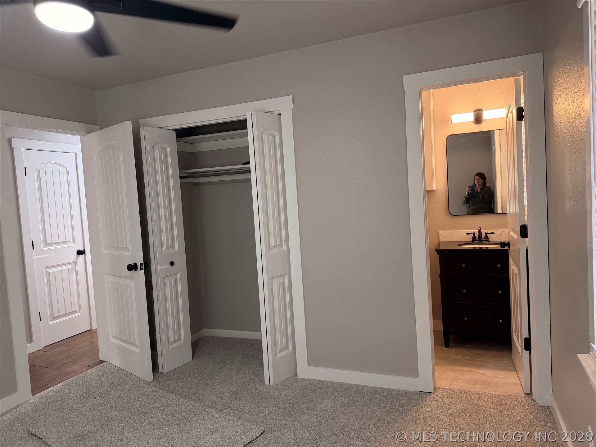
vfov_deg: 56.8
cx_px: 298
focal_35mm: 24
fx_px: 413
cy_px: 224
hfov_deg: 71.6
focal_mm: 6.76
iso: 160
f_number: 1.78
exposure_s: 1/60
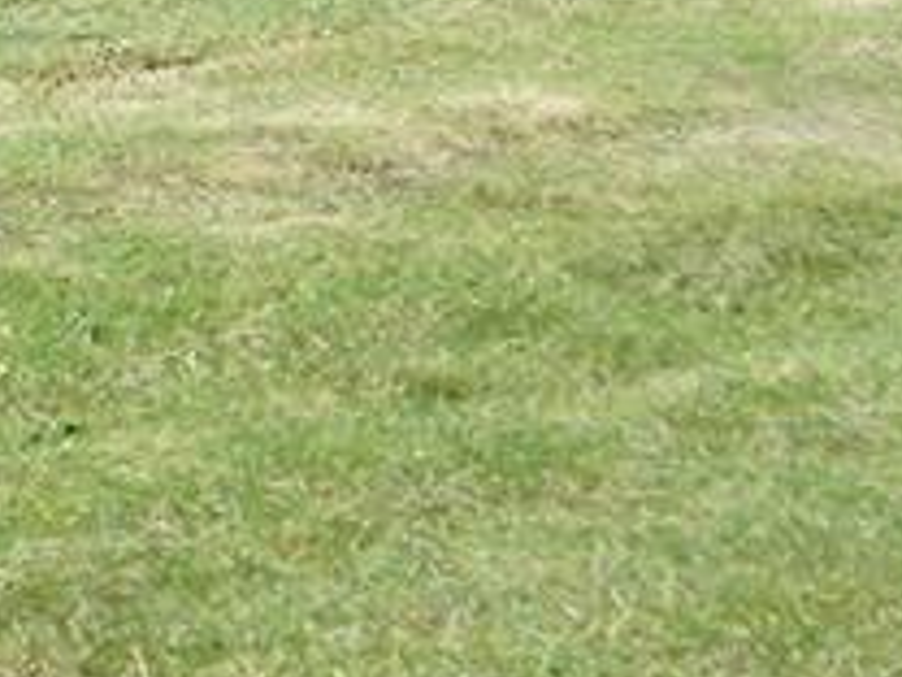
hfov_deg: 10.6
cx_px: 265
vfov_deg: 7.8
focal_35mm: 187
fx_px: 4873
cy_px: -347
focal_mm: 6.8
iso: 80
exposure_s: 1/250
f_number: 7.4
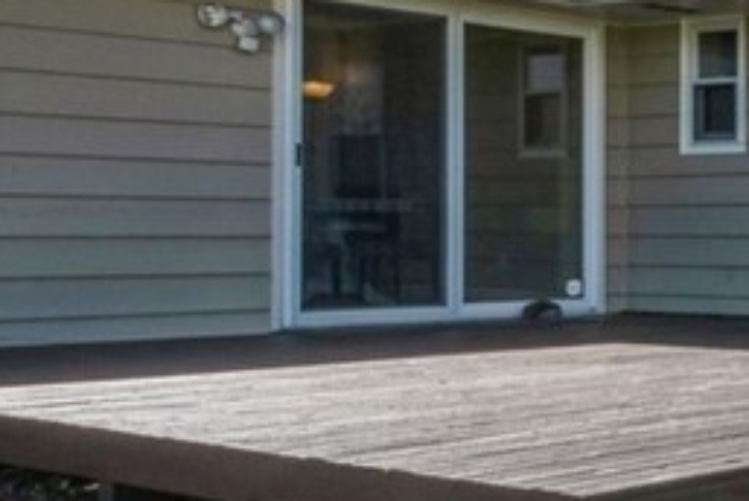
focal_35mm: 59
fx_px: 1229
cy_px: 288
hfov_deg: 20.0
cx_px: 1453
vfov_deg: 23.0
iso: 200
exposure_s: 1/100
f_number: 18
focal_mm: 14
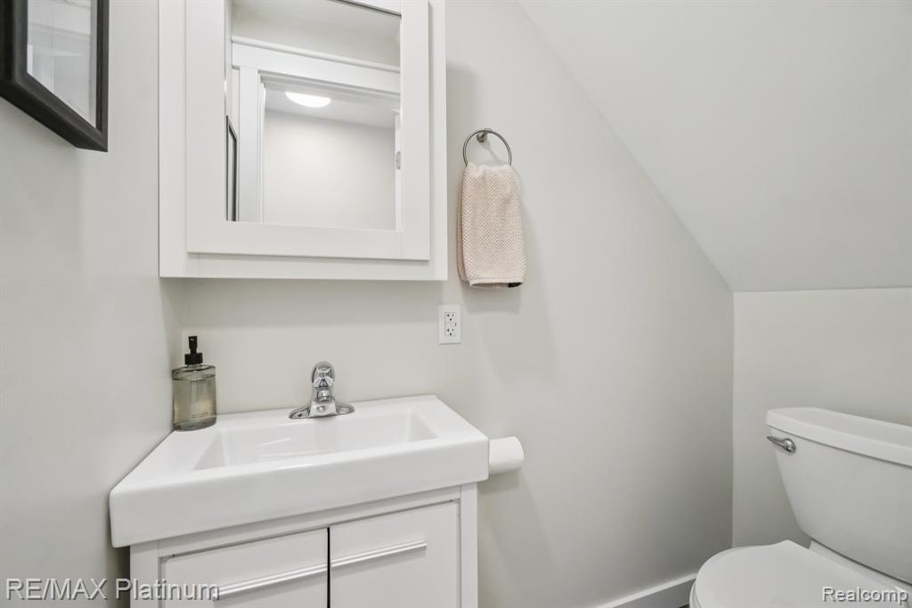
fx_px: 380
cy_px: 304
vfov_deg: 77.3
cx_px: 456
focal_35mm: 15
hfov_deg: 100.4
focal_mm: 10
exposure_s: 1/30
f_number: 8
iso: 640
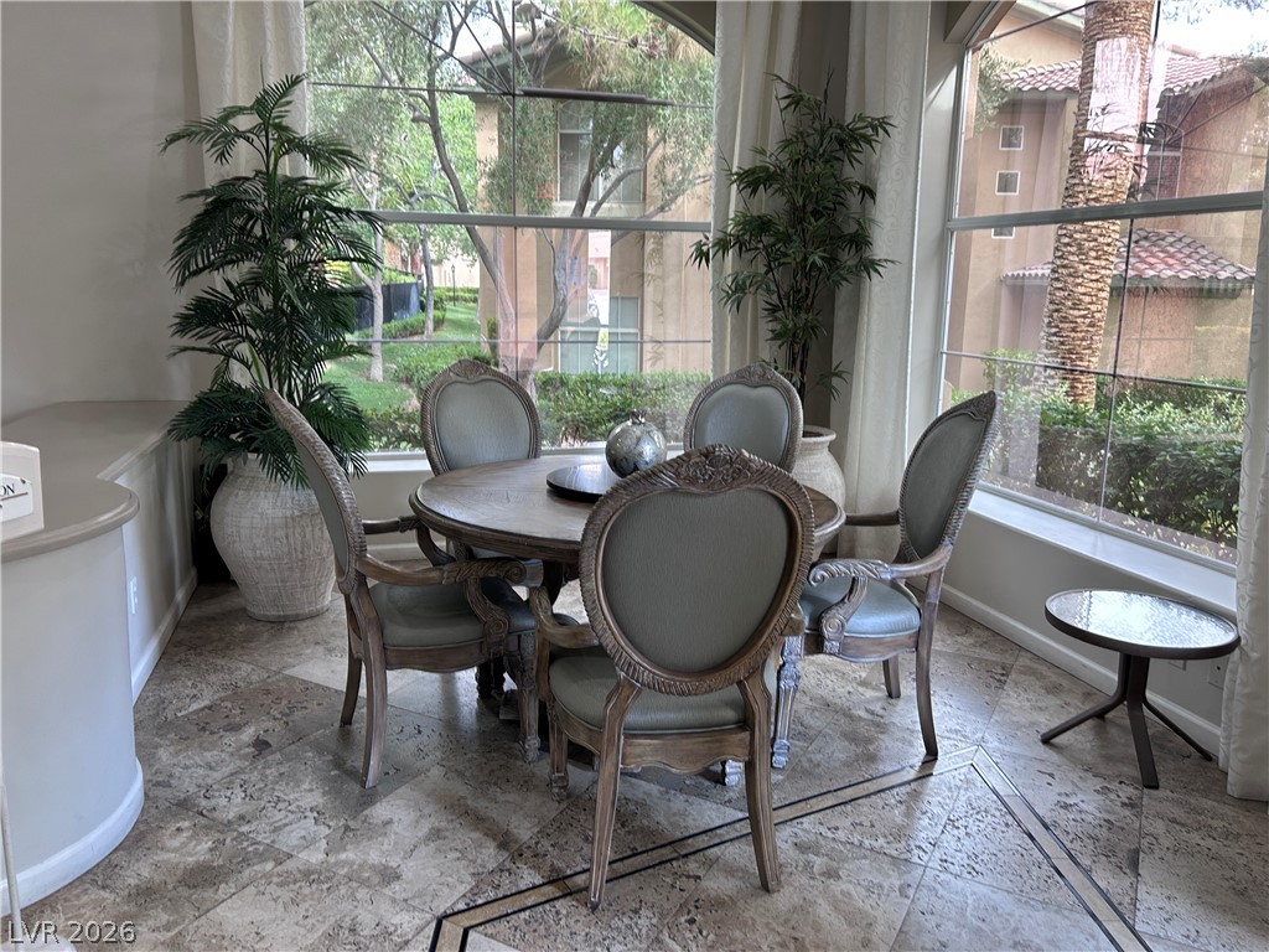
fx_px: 953
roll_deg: -1.2
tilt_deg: -9.0
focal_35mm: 26
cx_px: 634
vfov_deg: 53.1
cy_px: 476
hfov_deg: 67.3
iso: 100
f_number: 1.5
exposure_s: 1/120
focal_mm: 5.7
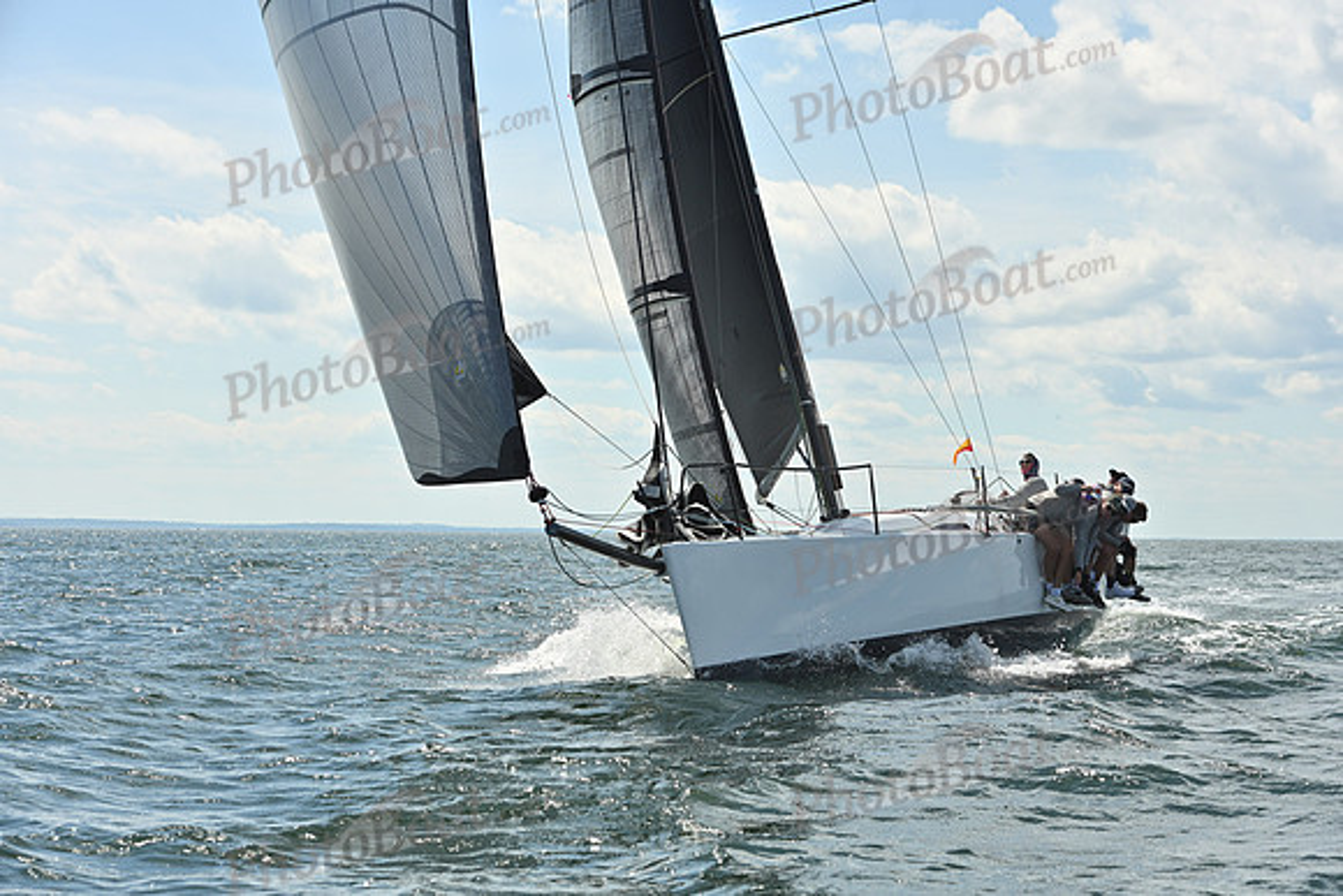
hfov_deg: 27.0
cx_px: 672
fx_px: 2798
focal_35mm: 75
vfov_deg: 18.2
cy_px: 448
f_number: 9
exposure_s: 1/1600
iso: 250
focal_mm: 75
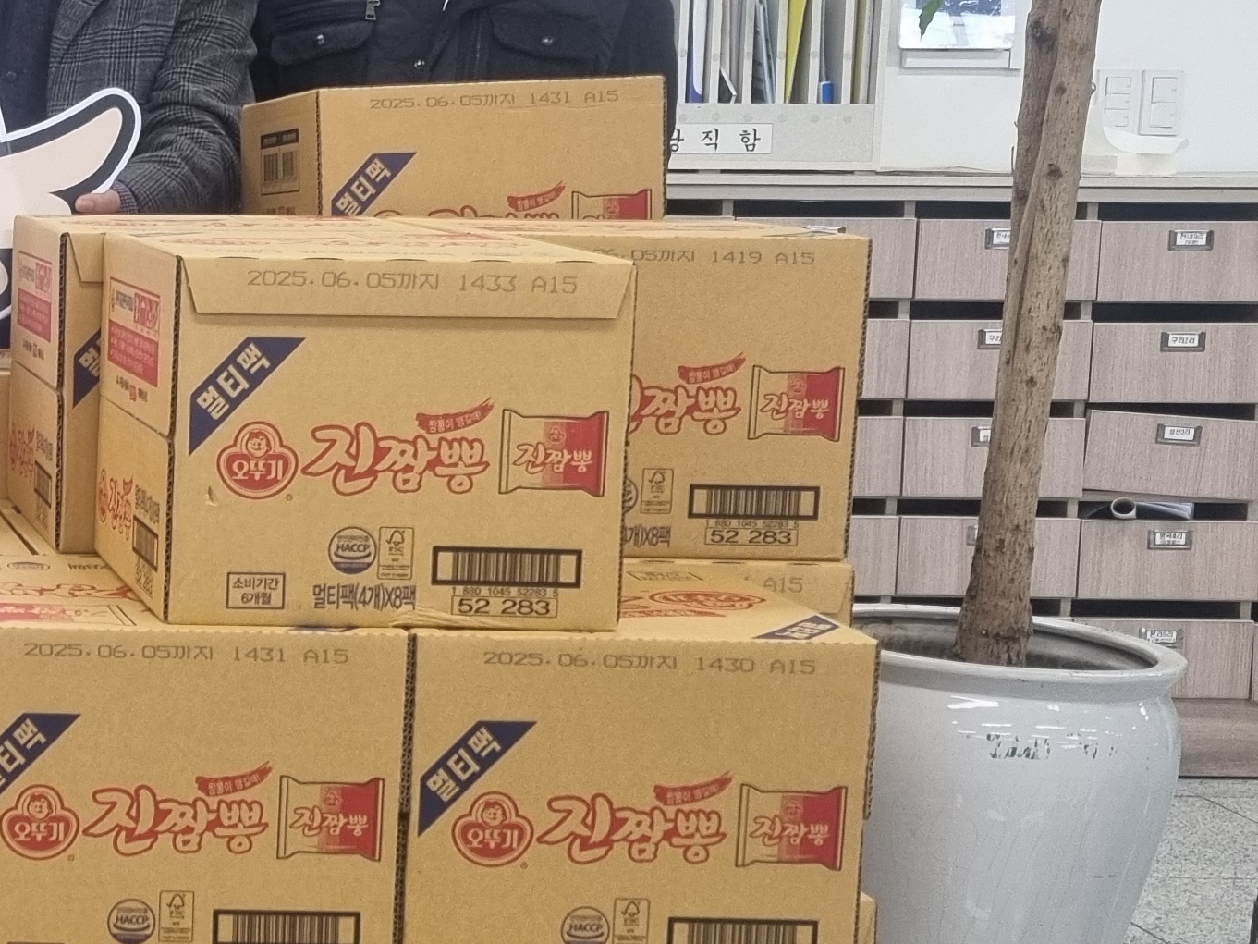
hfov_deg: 22.5
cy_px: 381
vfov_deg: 19.1
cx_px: -404
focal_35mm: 77
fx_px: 2799
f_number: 1.8
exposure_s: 1/120
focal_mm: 5.4
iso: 160
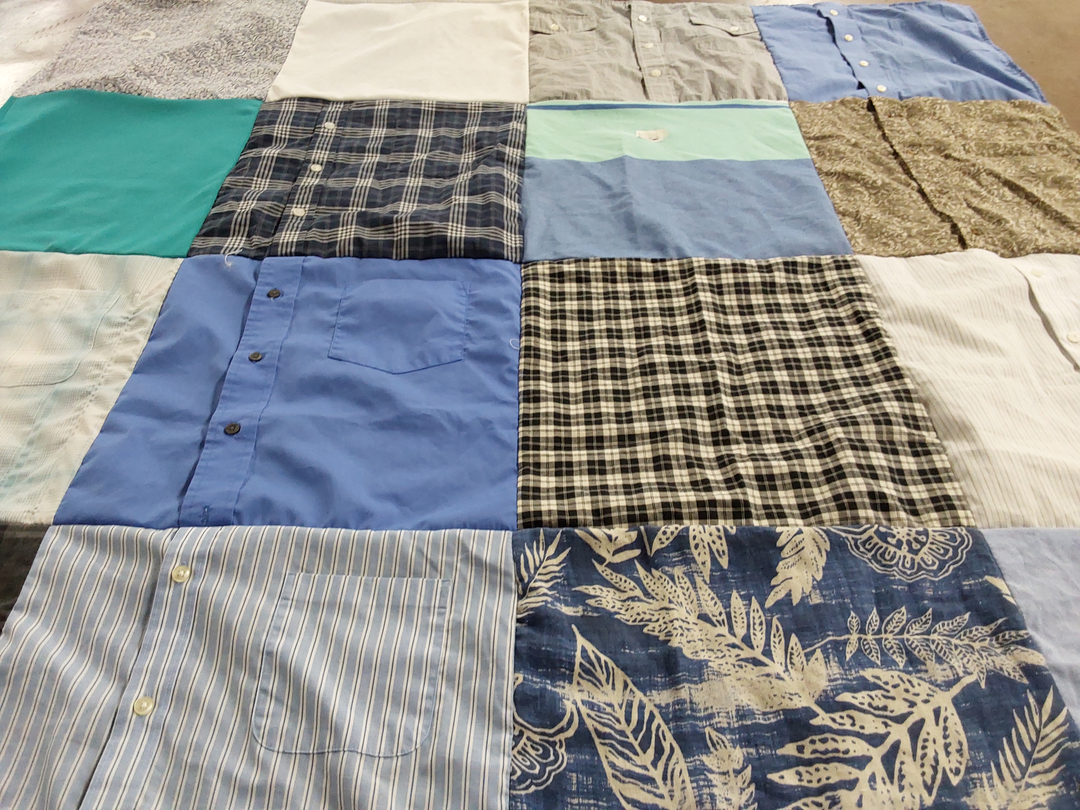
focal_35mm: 28
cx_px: 540
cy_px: 405
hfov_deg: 63.4
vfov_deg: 49.7
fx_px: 874
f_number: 1.9
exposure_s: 1/60
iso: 160
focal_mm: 2.91
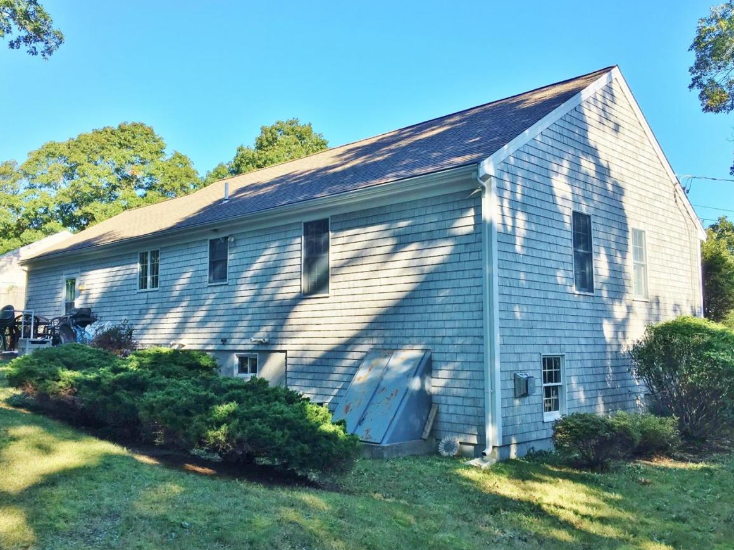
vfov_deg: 44.1
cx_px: 335
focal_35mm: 32
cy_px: 280
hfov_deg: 56.8
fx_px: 678
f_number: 2.2
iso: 25
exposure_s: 1/712
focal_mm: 4.15
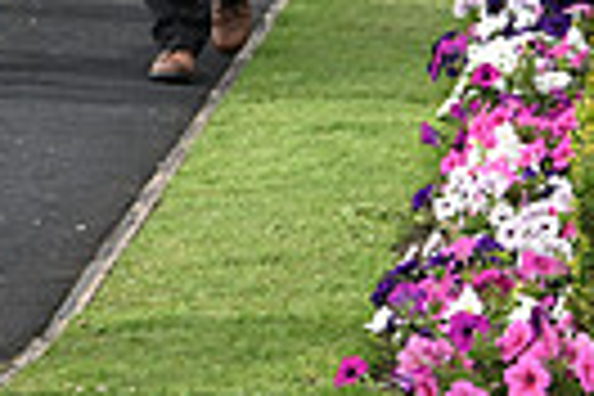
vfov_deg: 4.4
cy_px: -394
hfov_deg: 6.6
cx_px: -418
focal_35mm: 307
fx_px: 5065
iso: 400
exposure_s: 1/800
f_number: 5.6
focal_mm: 70
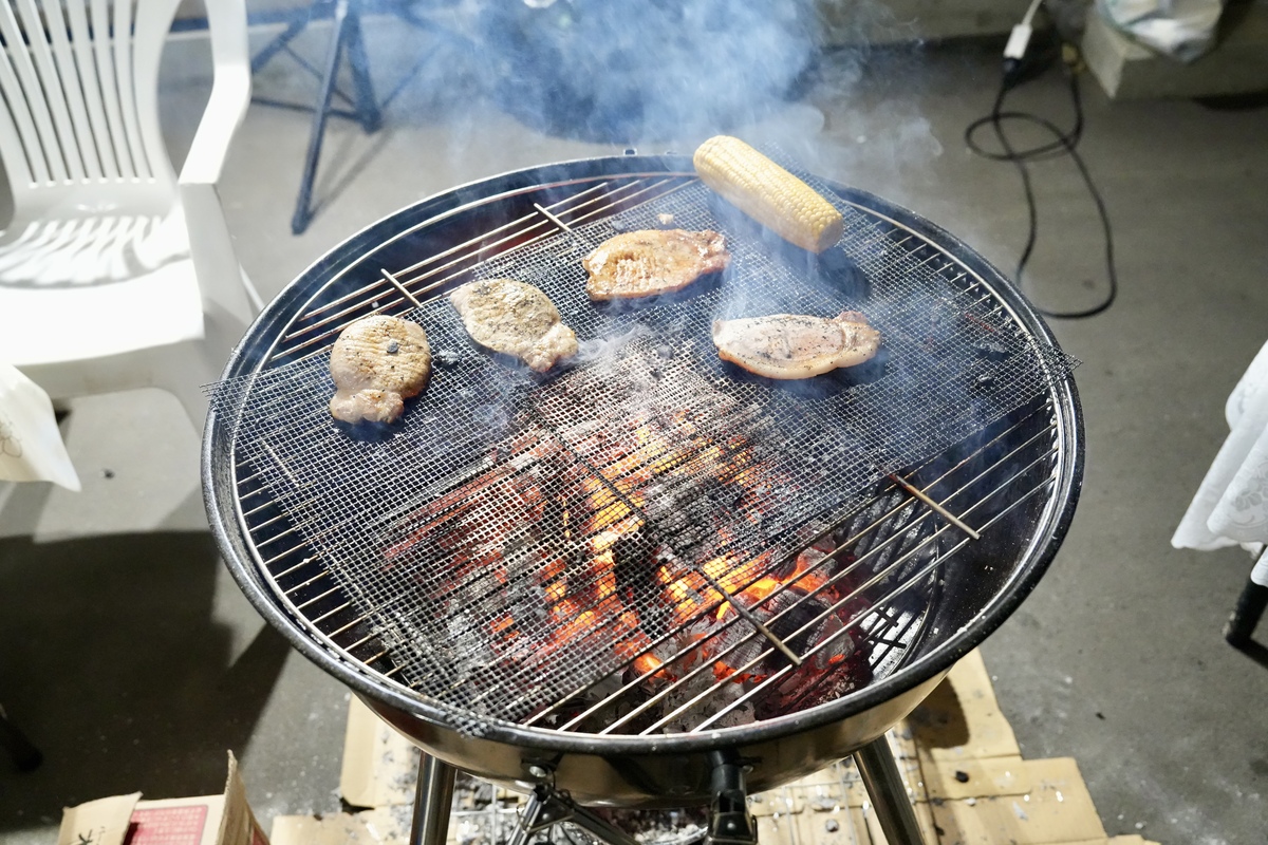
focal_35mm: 34
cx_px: 634
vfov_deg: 38.9
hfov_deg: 55.8
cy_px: 422
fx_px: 1197
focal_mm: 34
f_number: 4
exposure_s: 1/200
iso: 10000
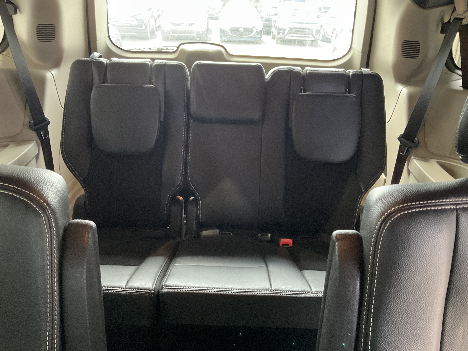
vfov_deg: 48.2
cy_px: 176
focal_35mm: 29
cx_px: 234
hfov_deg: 61.7
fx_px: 392
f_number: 1.8
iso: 320
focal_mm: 3
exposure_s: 1/41
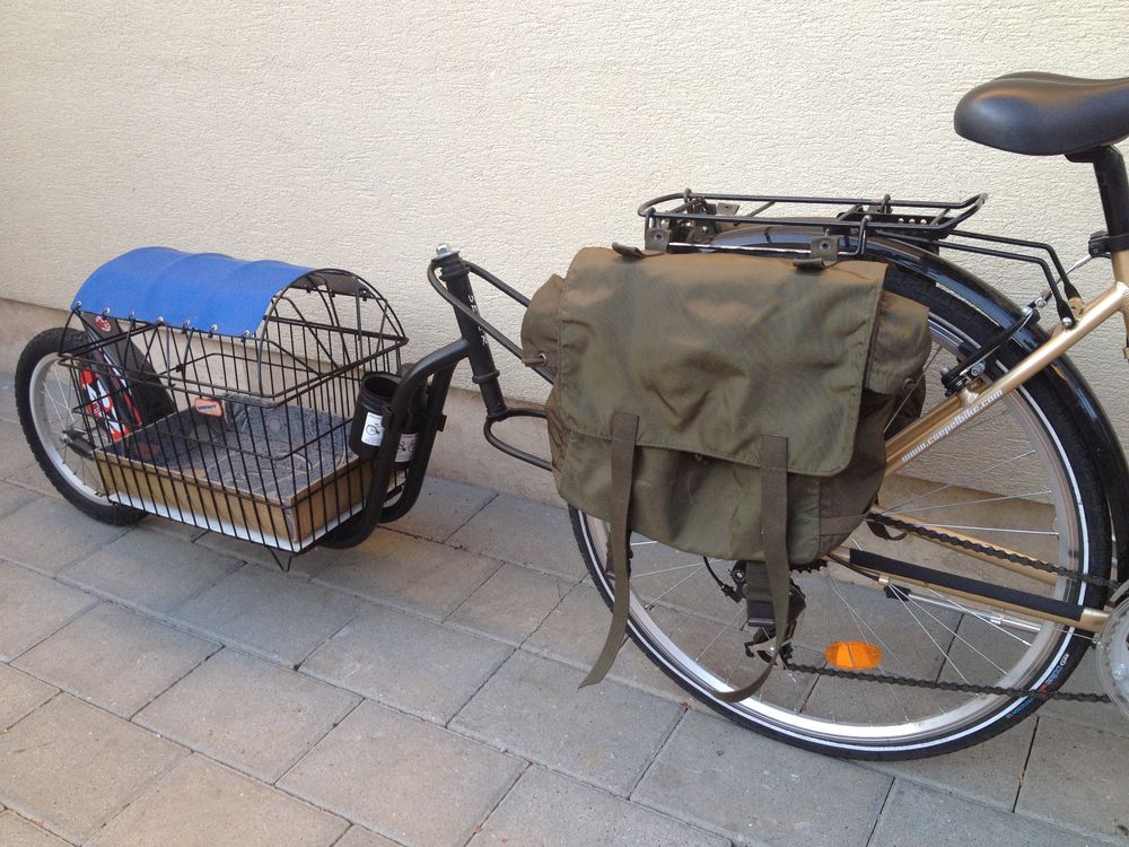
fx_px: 1142
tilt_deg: -26.6
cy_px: 424
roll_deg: +2.8
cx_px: 564
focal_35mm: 35
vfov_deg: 40.7
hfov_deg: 52.6
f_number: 2.4
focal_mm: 4.28
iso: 80
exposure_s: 1/120
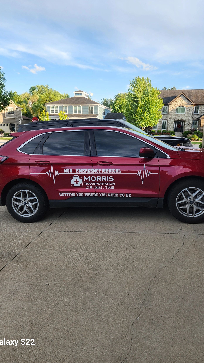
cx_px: 117
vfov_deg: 71.9
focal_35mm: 26
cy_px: 176
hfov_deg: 44.3
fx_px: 250
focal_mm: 5.4
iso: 20
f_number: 1.8
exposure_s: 1/306
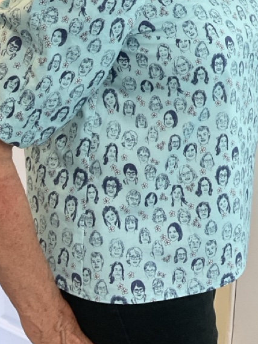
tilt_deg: -11.4
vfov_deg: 29.7
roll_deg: -3.3
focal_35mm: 61
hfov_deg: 24.0
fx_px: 606
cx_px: 156
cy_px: 7
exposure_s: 1/60
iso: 125
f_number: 1.8
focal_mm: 3
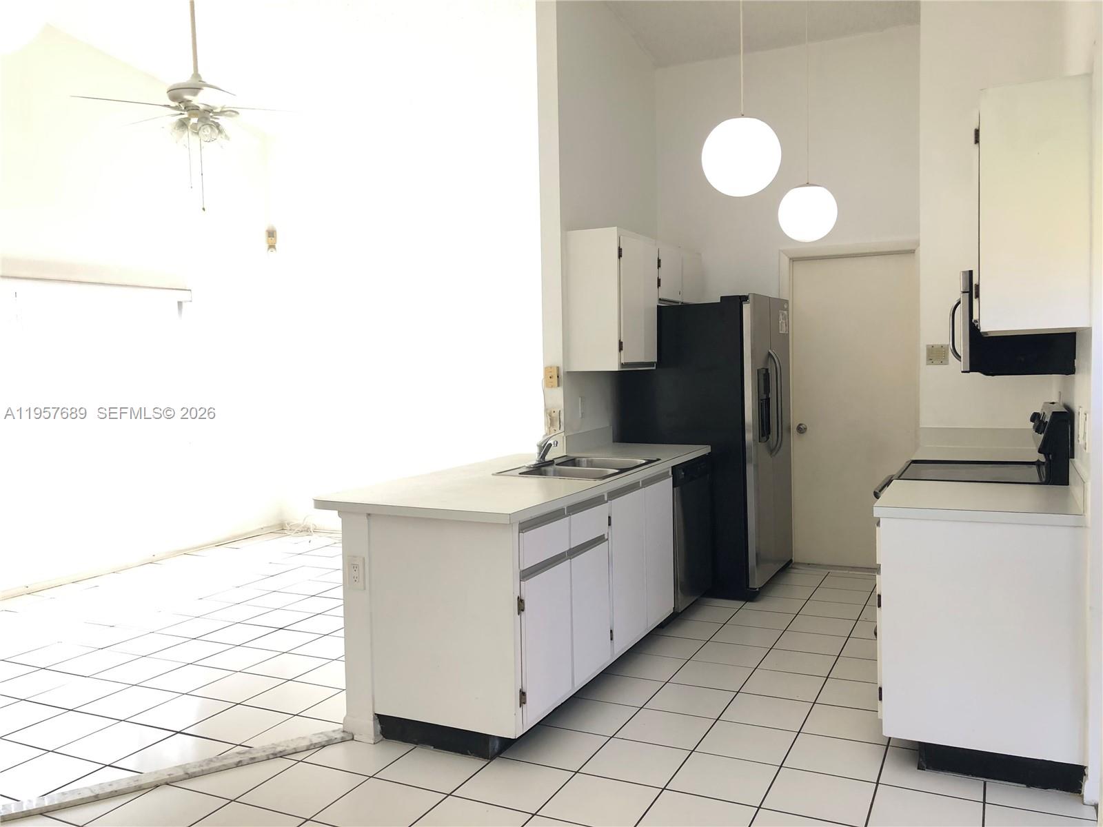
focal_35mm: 28
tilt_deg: -3.6
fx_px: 892
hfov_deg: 63.4
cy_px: 414
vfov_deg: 49.7
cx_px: 552
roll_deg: +1.4
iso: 20
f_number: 1.8
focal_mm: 4
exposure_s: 1/40
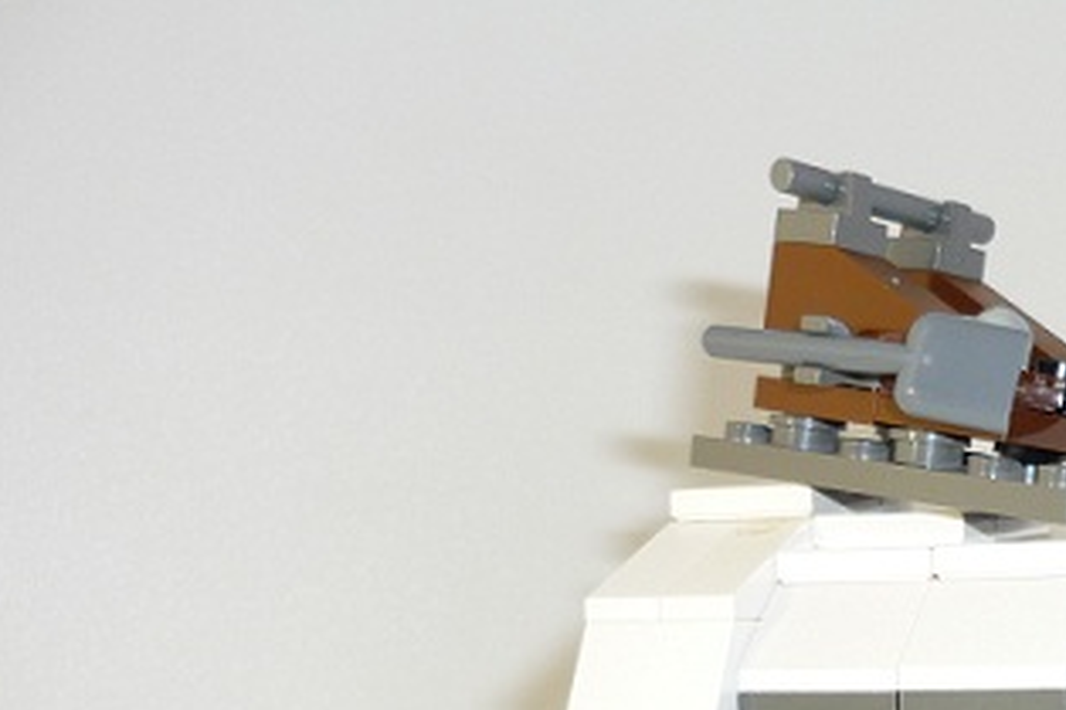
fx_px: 2072
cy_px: 805
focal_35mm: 70
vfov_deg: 18.6
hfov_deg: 27.7
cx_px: 981
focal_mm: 5.5
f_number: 2.8
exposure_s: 1/100
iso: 100
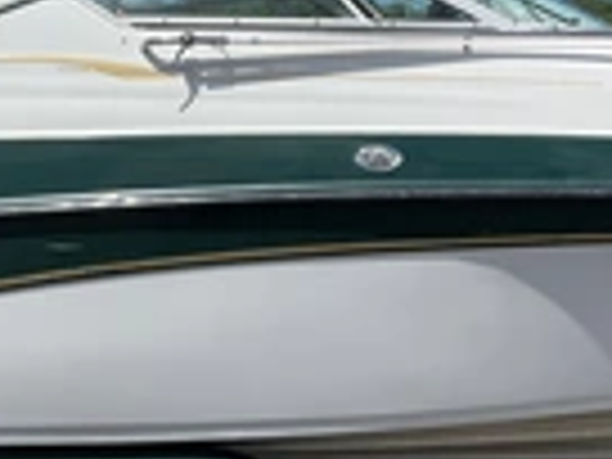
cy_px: 9
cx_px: 189
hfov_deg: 22.9
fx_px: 1503
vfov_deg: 17.0
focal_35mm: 85
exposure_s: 1/2427
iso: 25
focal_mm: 3
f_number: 1.8
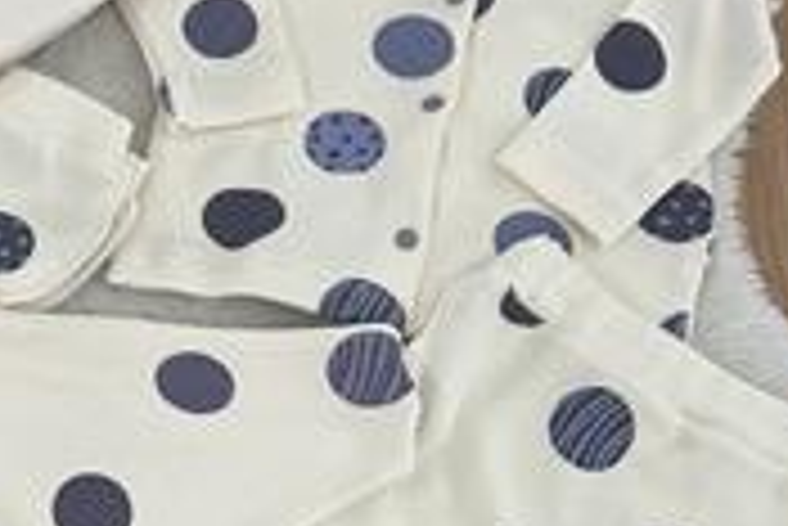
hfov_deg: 25.9
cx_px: 99
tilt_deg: -74.6
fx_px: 1665
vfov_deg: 17.3
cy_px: 591
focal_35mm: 76
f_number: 1.78
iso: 160
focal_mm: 6.86
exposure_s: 1/100
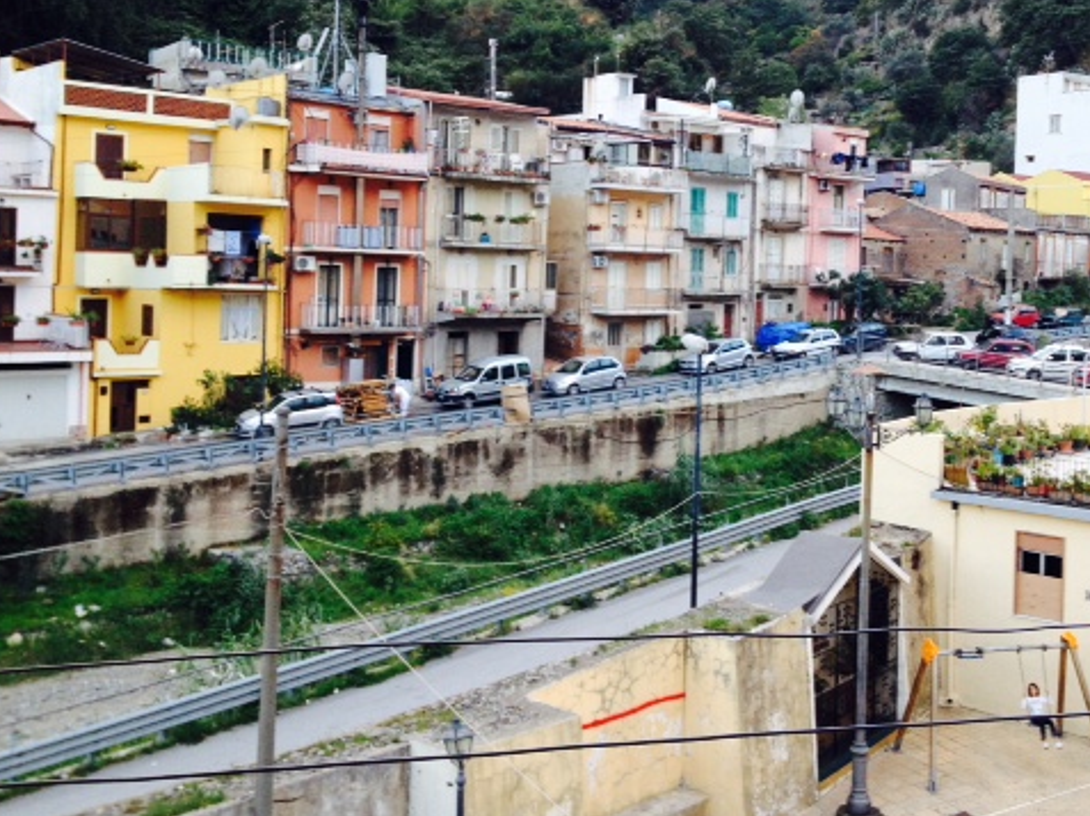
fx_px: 1479
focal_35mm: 47
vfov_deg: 30.7
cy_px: 286
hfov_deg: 40.3
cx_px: 660
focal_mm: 4.28
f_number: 2.4
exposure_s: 1/60
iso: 64
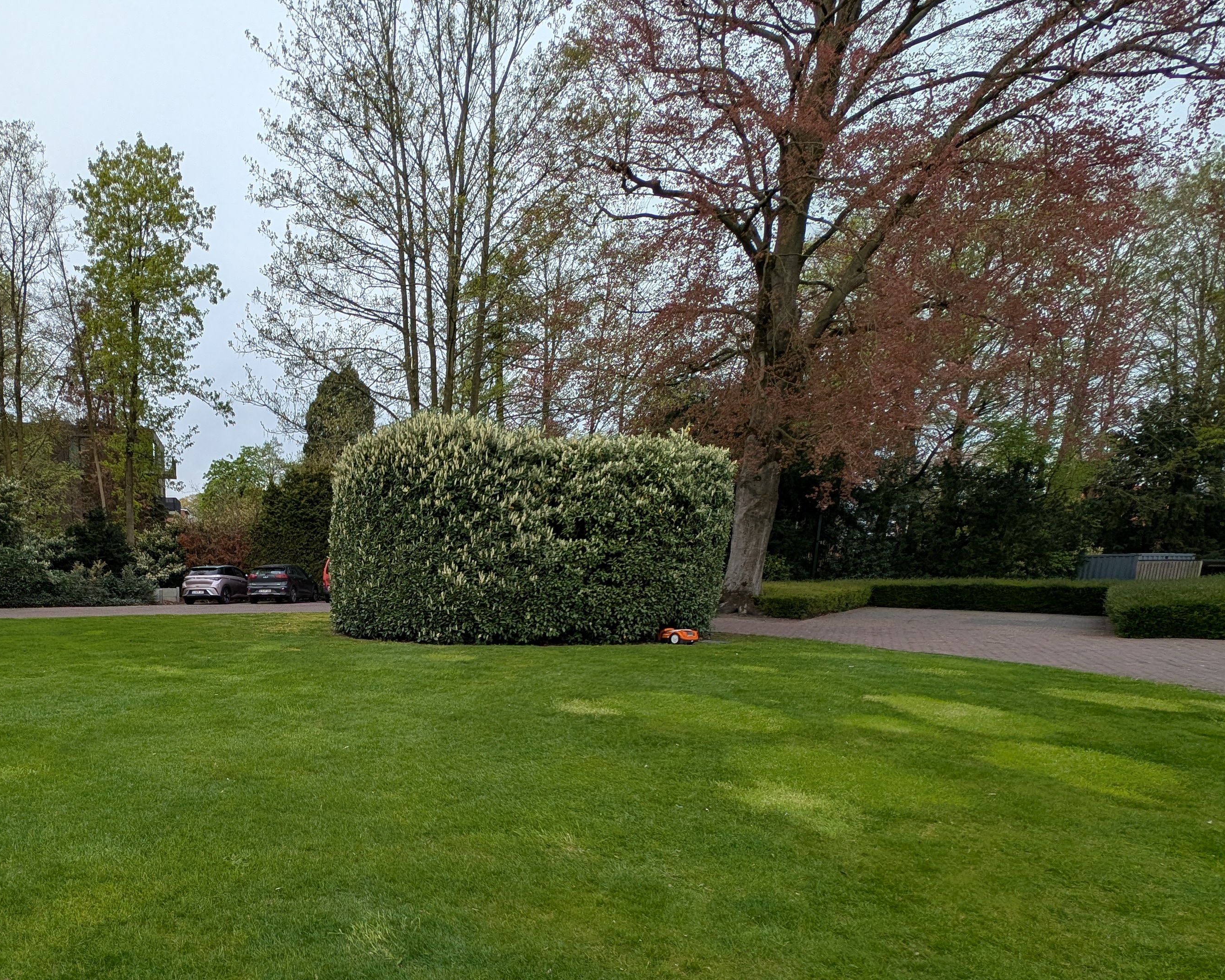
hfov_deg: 81.3
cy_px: 697
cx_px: 345
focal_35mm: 18
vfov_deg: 70.3
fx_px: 653
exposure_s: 1/2004
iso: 41
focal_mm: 2.23
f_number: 1.95
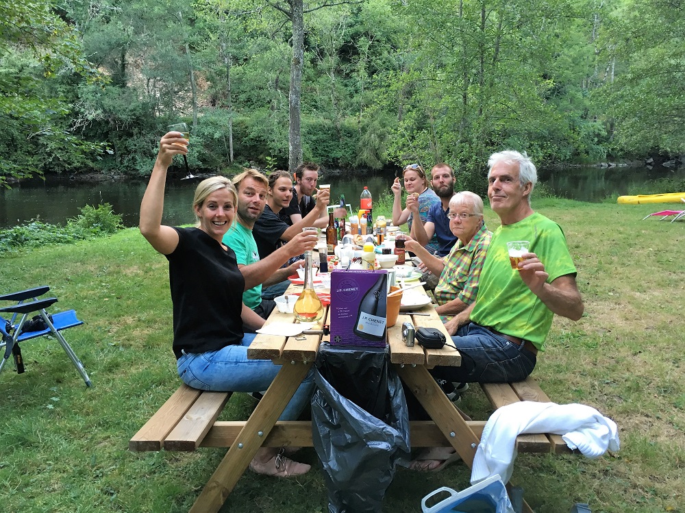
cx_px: 342
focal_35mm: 29
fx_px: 574
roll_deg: +0.6
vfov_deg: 48.2
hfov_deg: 61.7
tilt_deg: -9.3
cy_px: 256
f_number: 2.2
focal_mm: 4.15
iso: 100
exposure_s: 1/33
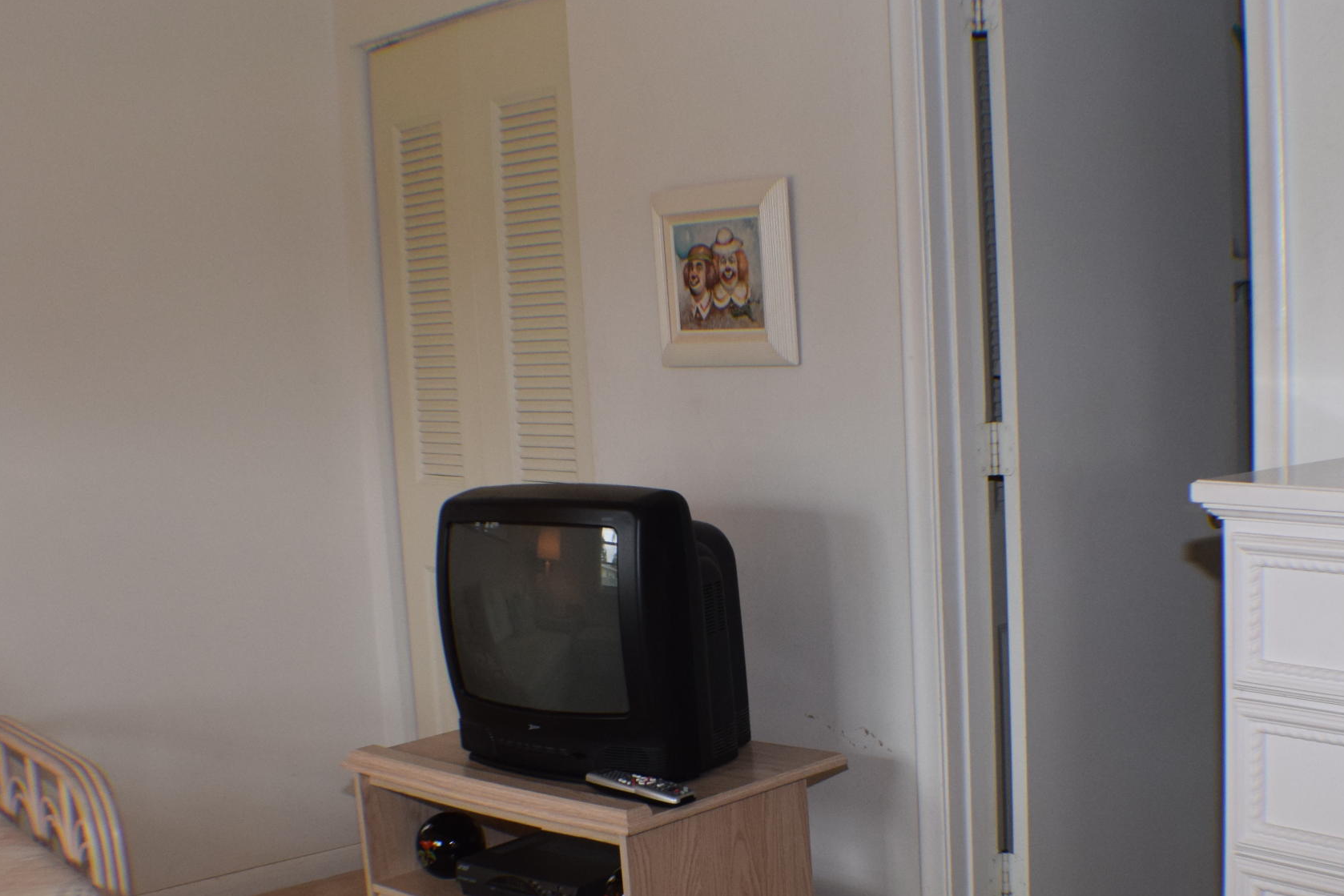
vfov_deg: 22.9
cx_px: 749
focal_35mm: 59
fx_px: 2203
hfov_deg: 33.9
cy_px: 632
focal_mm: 22
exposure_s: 1/125
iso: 800
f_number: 5.6
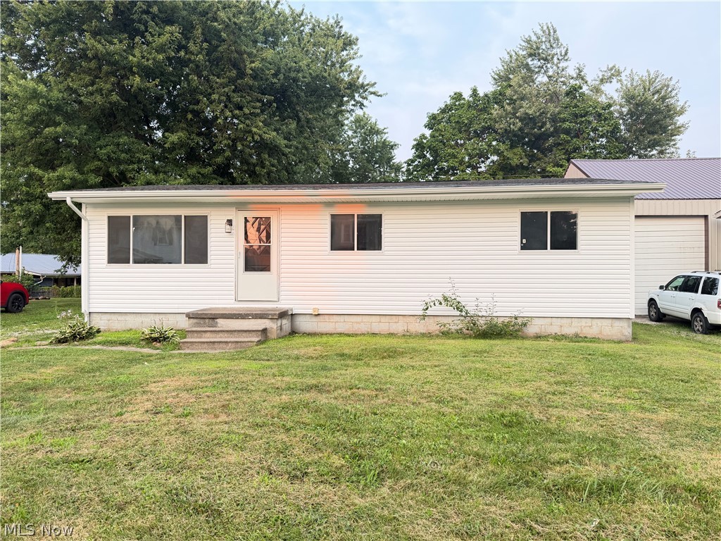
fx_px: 500
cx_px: 360
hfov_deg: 71.6
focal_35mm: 24
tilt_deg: -0.1
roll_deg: -0.2
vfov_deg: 56.8
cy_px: 270
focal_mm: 6.76
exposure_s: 1/151
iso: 80
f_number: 1.78
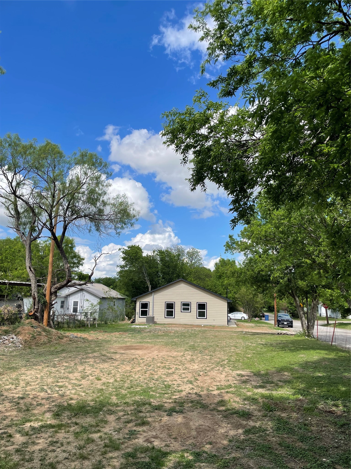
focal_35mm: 26
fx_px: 352
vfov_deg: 67.3
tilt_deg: +9.6
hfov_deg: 53.1
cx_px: 176
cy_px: 234
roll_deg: -0.4
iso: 32
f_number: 1.6
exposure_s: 1/3125
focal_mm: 4.2
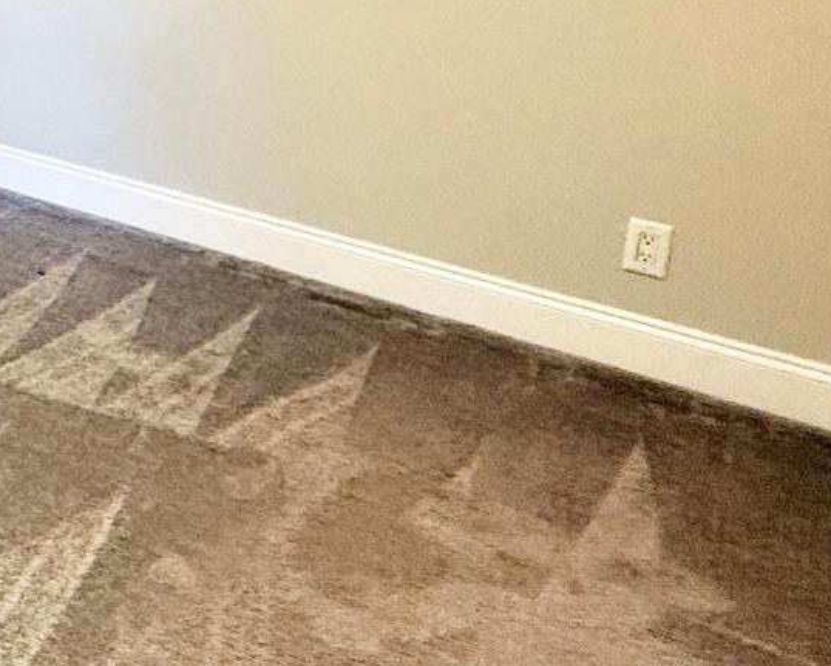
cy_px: -63
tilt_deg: -10.1
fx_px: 1280
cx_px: -338
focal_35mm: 52
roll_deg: -0.8
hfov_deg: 27.6
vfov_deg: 26.8
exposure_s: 1/99
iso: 320
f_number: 2.2
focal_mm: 2.22
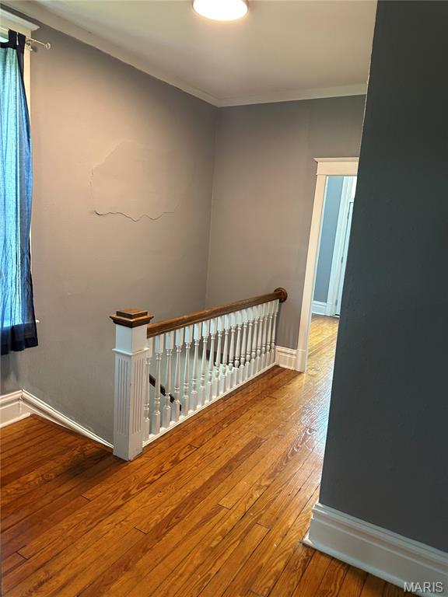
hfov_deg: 56.8
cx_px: 224
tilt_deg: -10.8
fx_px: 414
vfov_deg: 71.6
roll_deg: -3.1
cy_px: 298
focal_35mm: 24
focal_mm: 6.86
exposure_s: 1/60
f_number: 1.78
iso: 250
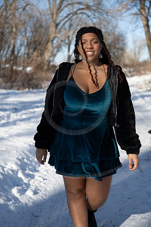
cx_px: 76
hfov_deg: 22.6
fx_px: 377
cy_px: 114
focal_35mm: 60
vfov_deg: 33.4
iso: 125
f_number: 3.5
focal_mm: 60
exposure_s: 1/1250
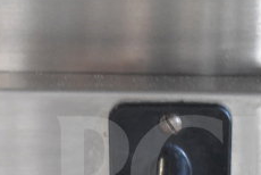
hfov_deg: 13.6
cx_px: 158
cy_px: 206
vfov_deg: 9.0
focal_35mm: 151
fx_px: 1096
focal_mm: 38
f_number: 4.8
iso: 5600
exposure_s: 1/60
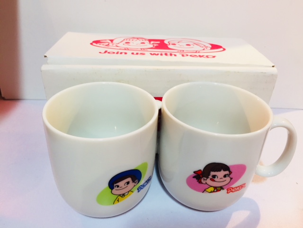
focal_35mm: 29
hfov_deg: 61.7
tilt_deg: -28.5
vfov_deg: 48.2
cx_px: 152
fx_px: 254
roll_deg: -4.3
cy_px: 114
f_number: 2.2
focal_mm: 4.15
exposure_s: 1/33
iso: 100
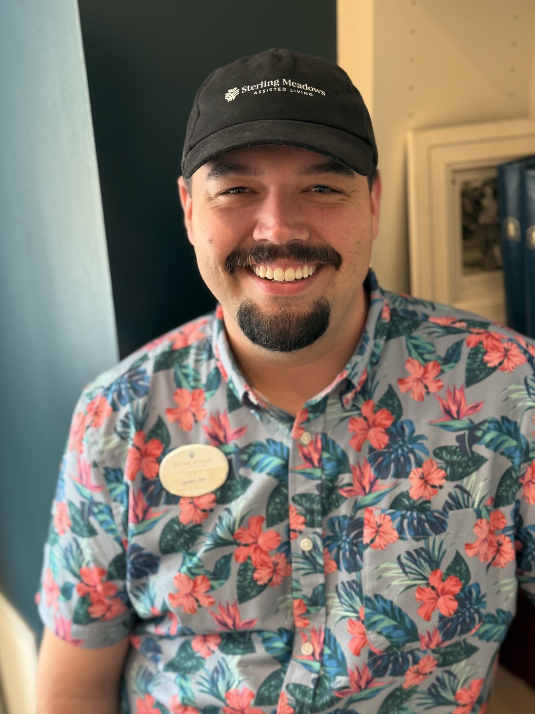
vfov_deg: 38.9
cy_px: 354
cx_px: 270
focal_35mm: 49
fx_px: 1010
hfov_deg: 29.7
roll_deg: +2.2
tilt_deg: -23.1
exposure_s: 1/60
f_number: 1.78
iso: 200
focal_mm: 6.76
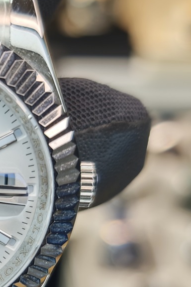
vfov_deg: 23.6
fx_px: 676
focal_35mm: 85
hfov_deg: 15.2
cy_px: 218
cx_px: -72
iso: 50
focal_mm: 6.55
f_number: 1.62
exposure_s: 1/231
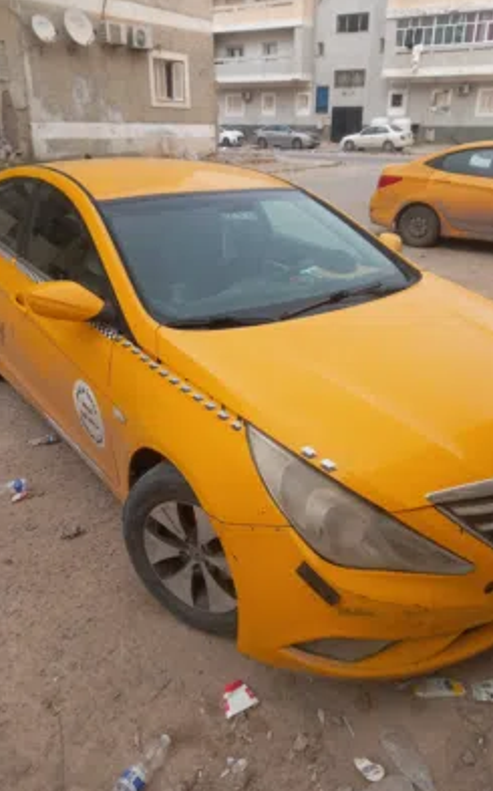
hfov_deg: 45.9
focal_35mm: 27
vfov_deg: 68.4
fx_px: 581
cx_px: 270
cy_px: 394
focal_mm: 4.6
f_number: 2
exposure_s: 1/253
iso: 32
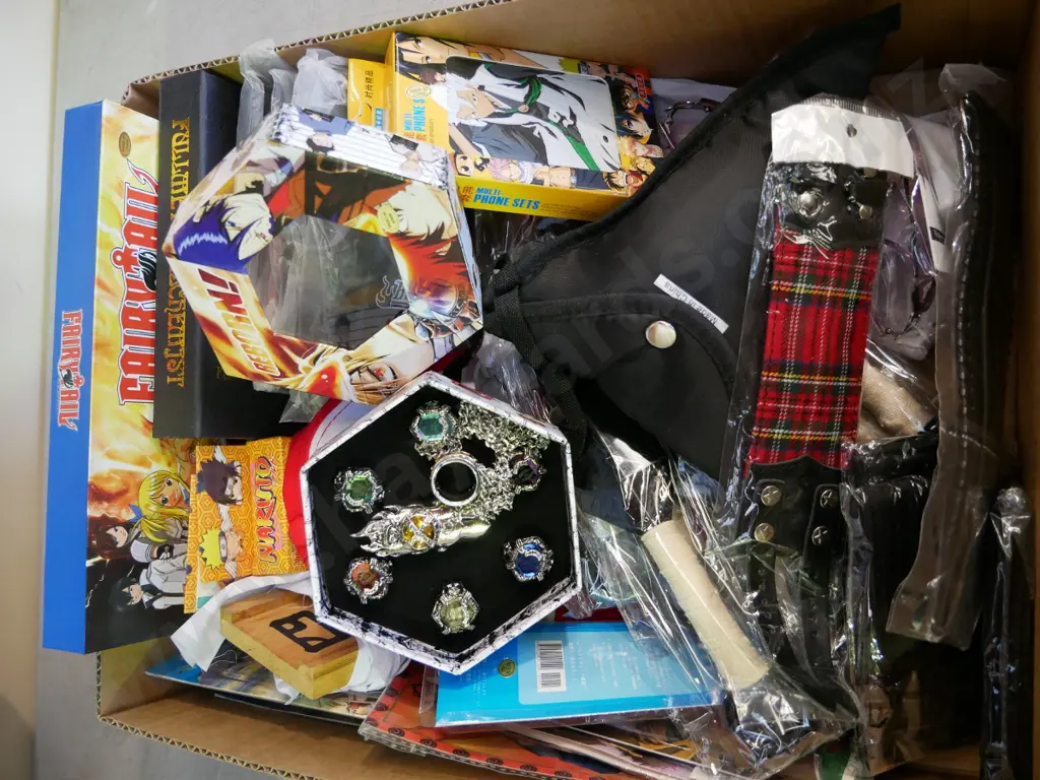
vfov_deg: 41.8
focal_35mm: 34
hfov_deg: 54.0
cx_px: 520
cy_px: 390
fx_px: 1021
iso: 1250
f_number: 3.8
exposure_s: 1/60
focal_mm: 17
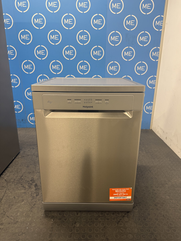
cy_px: 120
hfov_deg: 56.8
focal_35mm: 24
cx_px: 90
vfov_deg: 71.6
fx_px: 167
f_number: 1.78
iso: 125
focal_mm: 6.76
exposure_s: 1/50
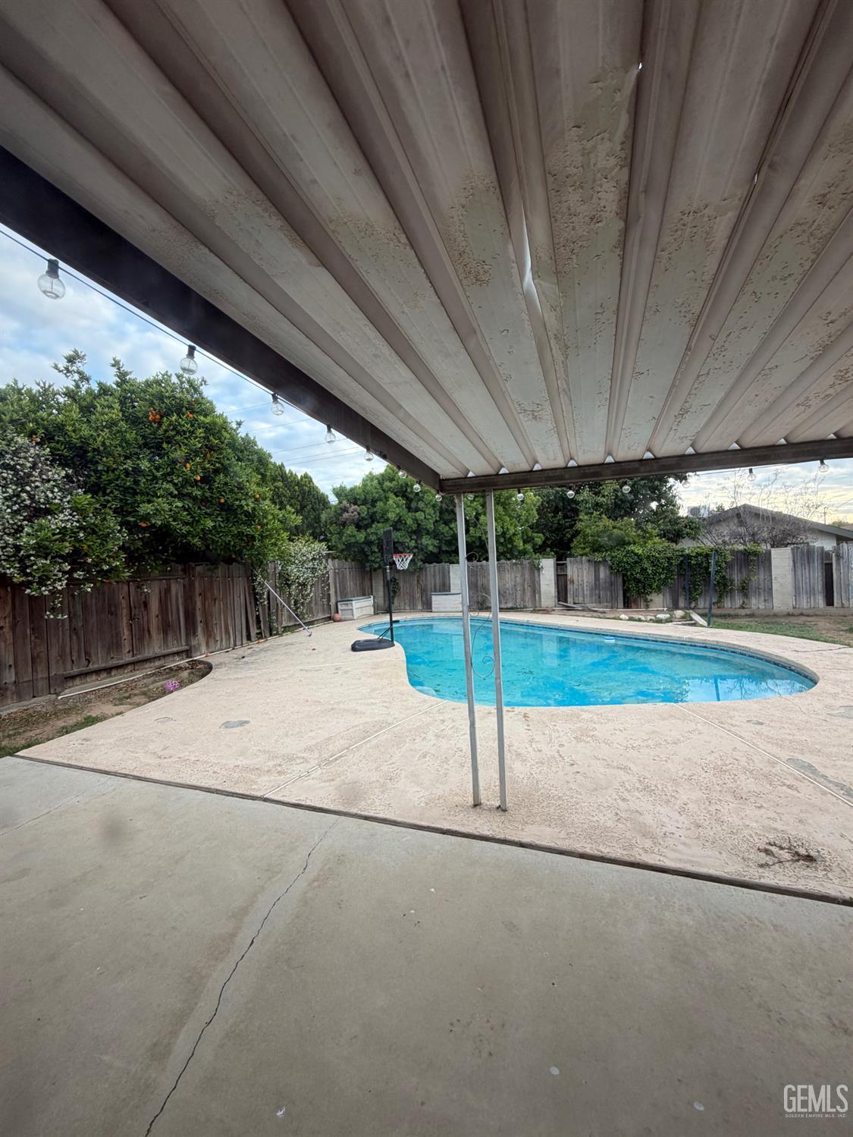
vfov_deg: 102.0
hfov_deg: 85.7
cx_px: 426
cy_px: 568
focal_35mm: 14
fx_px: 460
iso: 50
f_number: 2.2
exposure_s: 1/121
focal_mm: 2.22
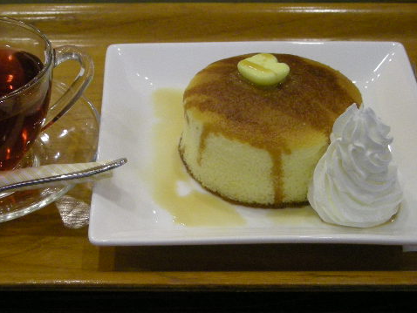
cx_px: 166
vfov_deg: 16.2
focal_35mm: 91
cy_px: 125
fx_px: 1097
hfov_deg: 21.5
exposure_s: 1/51
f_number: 3.7
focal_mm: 11
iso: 400
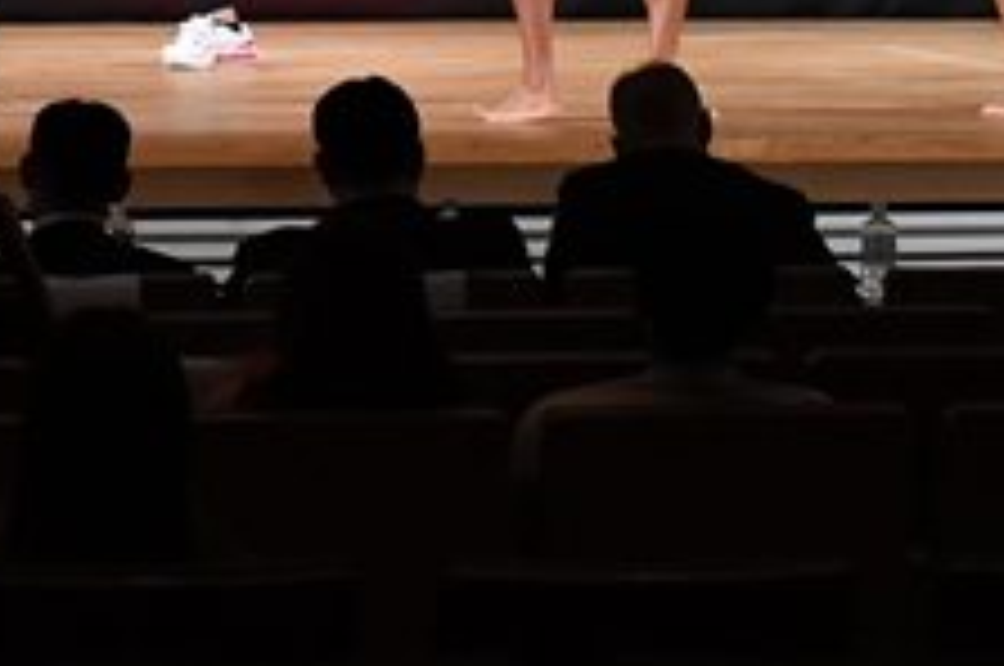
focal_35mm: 285
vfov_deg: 4.8
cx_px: 20
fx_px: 7937
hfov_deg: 7.2
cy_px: -338
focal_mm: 55
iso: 3200
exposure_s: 1/400
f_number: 5.6
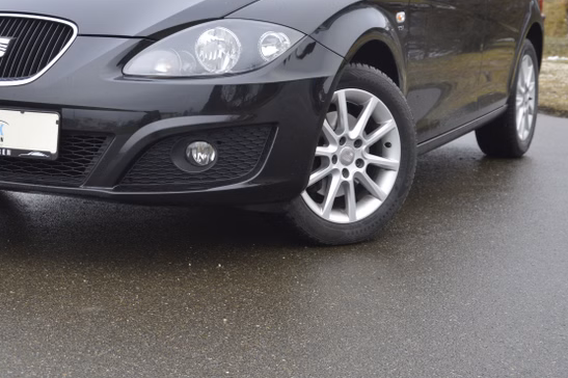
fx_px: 1210
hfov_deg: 26.3
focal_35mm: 77
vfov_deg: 17.7
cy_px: 104
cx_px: 191
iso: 160
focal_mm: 35
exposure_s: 1/125
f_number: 5.6
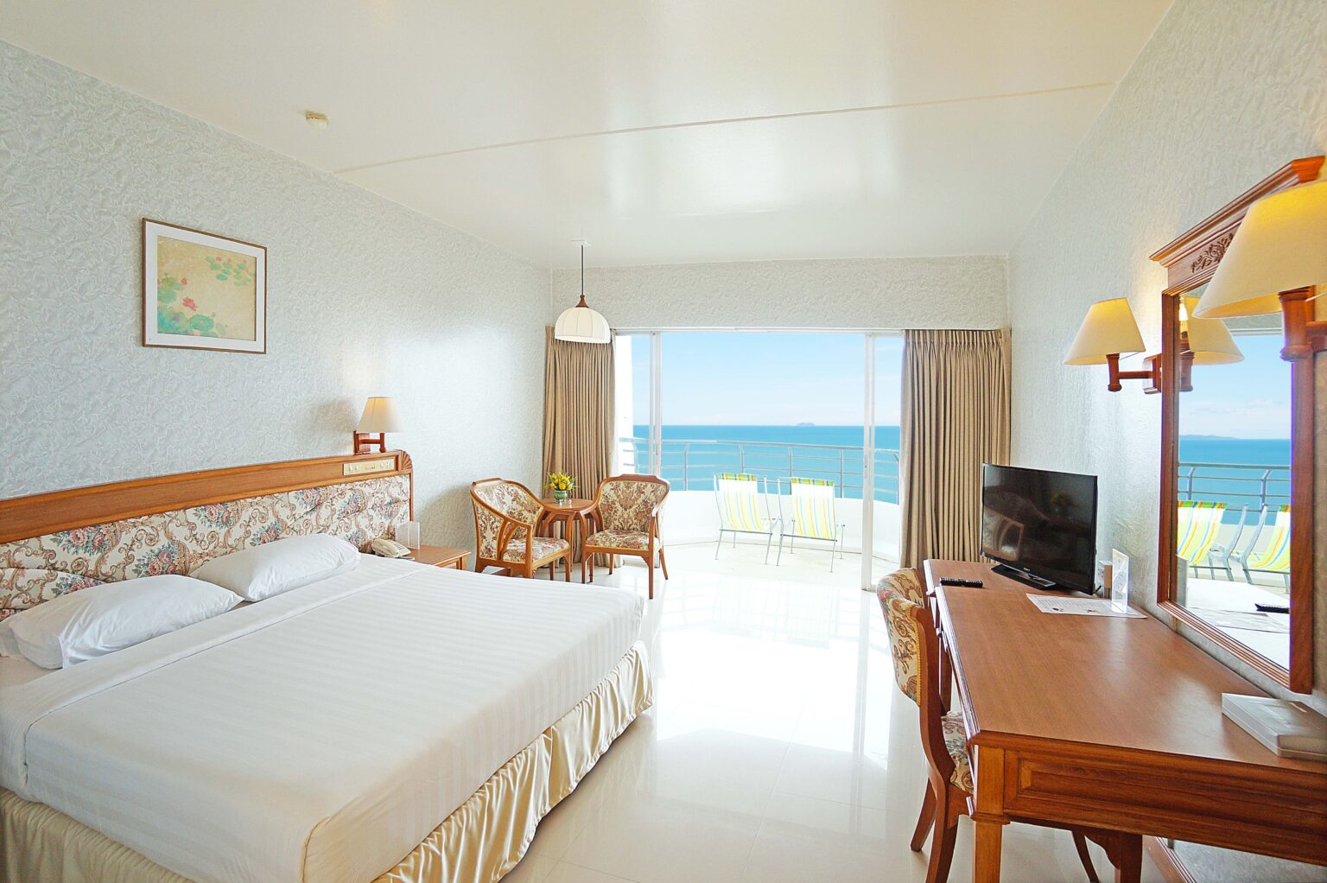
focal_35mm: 15
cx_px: 664
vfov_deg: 77.2
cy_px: 442
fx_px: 553
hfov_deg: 100.4
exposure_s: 1/160
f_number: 4
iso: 250
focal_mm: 10
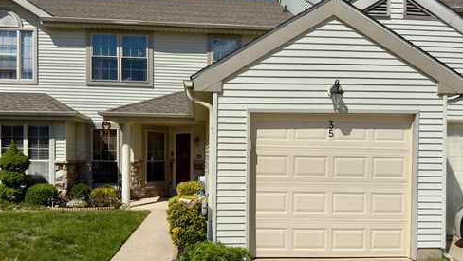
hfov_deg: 66.0
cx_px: 228
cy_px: 152
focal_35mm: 29
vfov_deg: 40.1
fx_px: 356
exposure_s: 1/15385
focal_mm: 6.76
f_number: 1.78
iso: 100
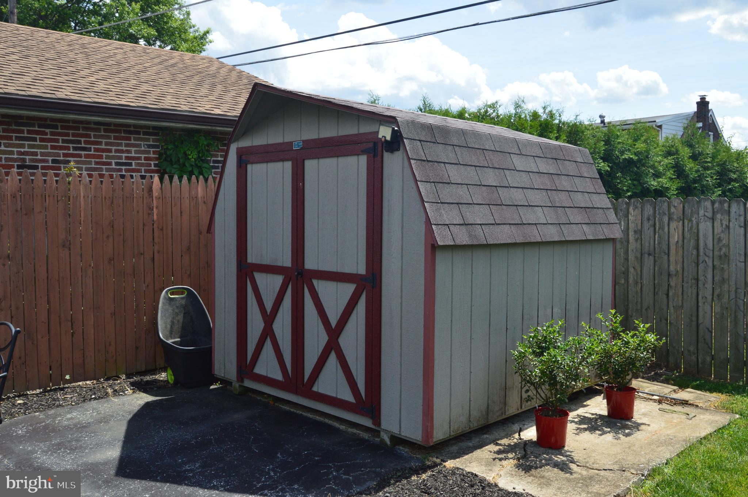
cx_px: 374
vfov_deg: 43.5
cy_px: 248
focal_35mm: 30
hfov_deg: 62.0
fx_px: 623
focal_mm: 20
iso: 400
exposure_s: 1/320
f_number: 10
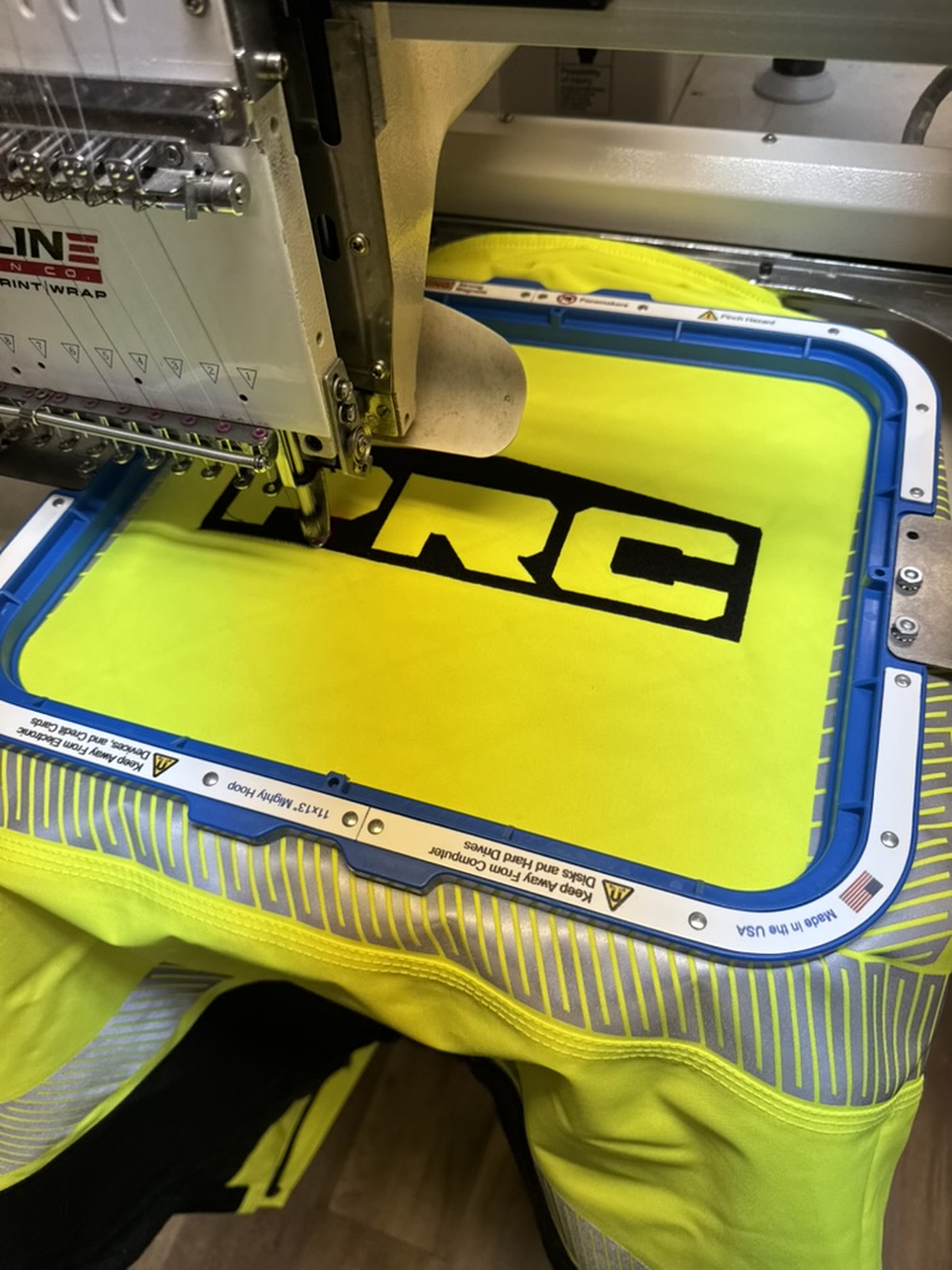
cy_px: 635
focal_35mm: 24
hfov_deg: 56.8
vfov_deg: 71.6
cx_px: 476
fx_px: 880
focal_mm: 6.76
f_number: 1.78
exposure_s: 1/120
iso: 80
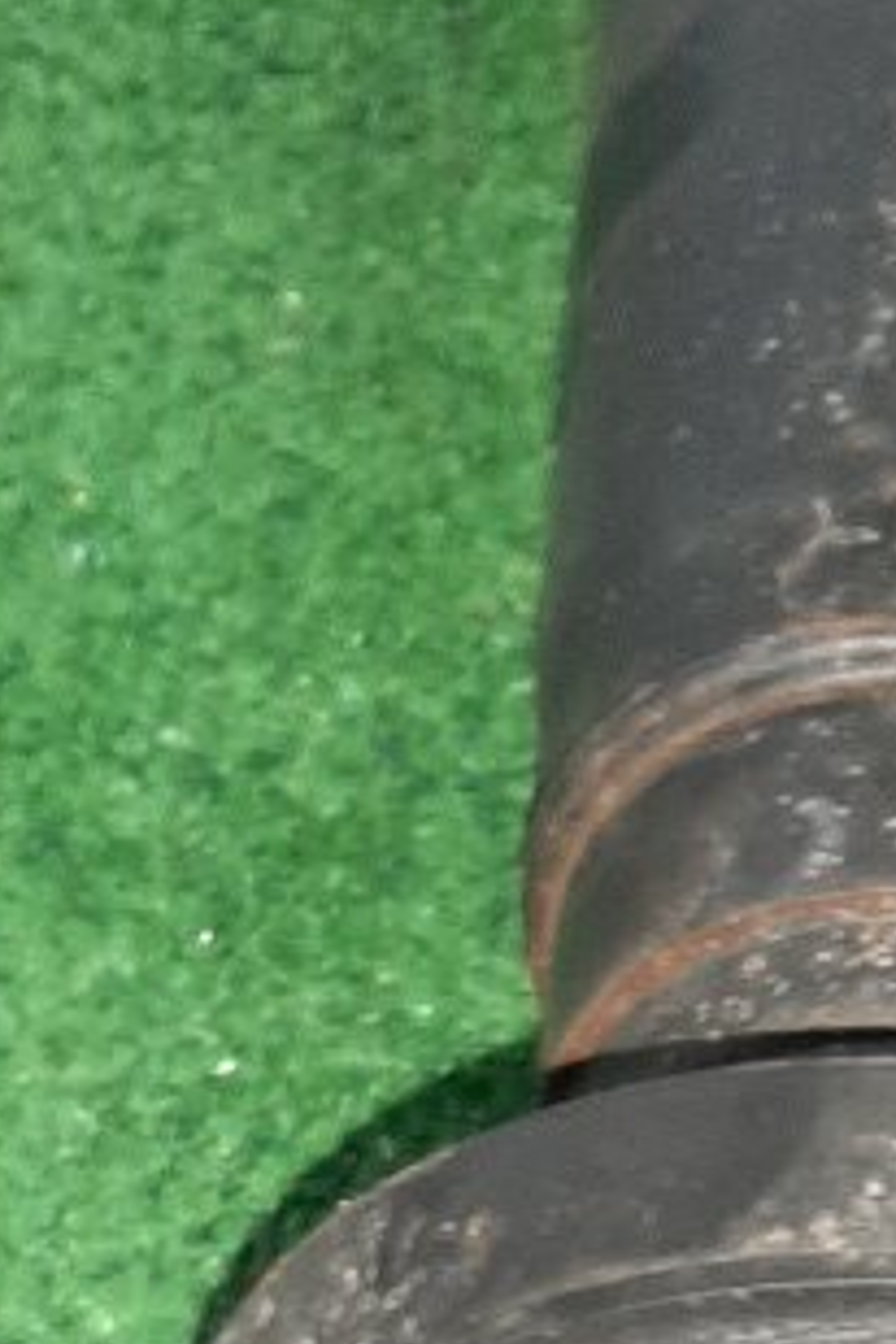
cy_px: 1901
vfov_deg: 15.3
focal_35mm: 126
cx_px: 757
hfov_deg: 10.8
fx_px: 4704
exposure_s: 1/25
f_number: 1.7
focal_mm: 3.93
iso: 237
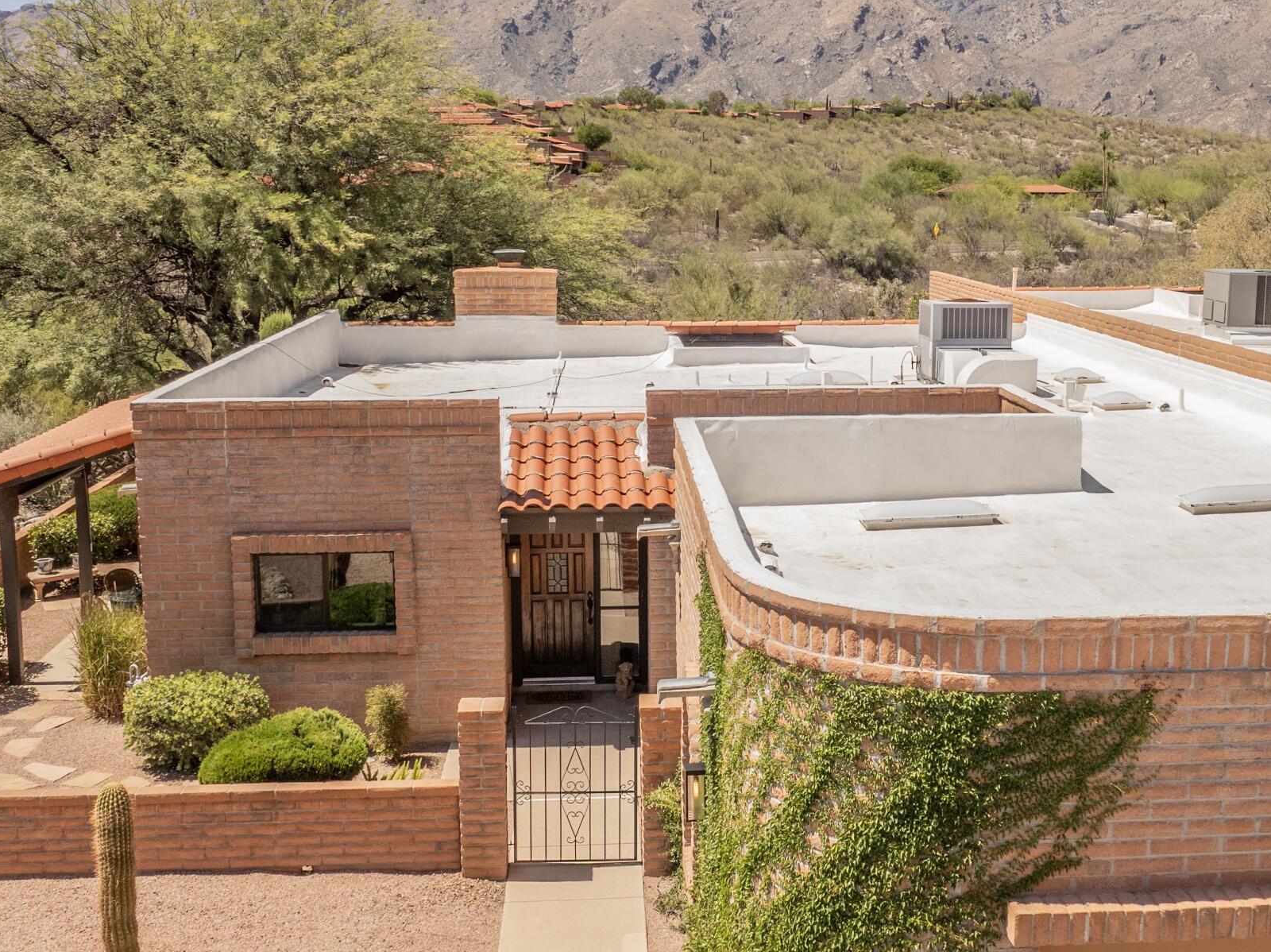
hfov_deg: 41.9
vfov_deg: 32.1
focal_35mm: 45
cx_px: 755
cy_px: 446
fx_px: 1651
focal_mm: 12.29
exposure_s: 1/60
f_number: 2.8
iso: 200
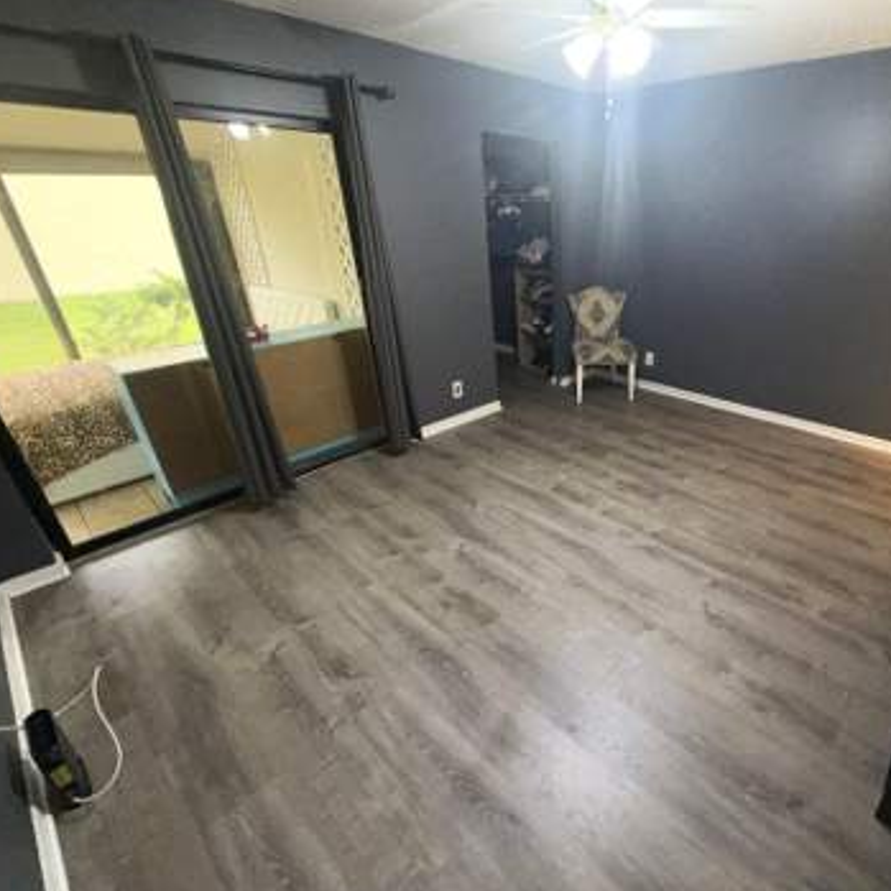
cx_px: 582
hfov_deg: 81.6
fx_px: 495
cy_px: 437
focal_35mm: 17
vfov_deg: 84.0
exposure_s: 1/60
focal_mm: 2.22
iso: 200
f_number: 2.2
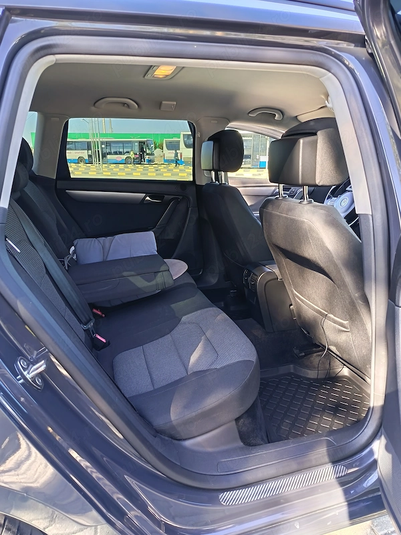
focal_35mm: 24
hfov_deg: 56.8
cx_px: 200
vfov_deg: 71.6
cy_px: 268
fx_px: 371
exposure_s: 1/50
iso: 447
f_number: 1.75
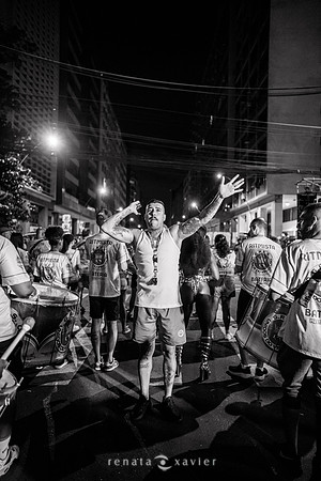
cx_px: 160
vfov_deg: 73.7
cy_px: 240
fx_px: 321
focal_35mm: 24
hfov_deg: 53.1
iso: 2500
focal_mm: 24
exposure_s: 1/320
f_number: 1.8
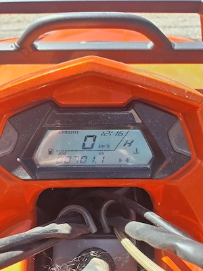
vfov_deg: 73.9
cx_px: 102
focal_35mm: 23
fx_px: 180
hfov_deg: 58.9
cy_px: 136
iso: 40
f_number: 1.8
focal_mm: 5.54
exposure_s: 1/625
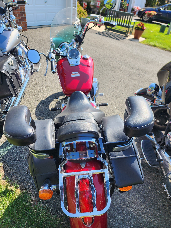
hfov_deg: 58.9
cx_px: 86
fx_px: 151
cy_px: 114
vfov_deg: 73.9
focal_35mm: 23
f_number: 1.8
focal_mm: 6.4
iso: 12
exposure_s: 1/335
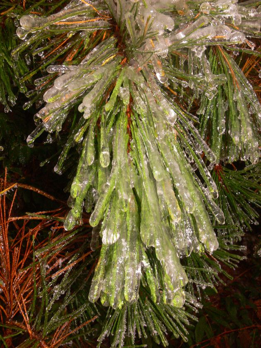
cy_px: 174
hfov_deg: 40.7
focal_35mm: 35
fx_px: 352
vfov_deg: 52.6
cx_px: 130
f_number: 11
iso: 200
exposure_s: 1/30
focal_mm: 7.4
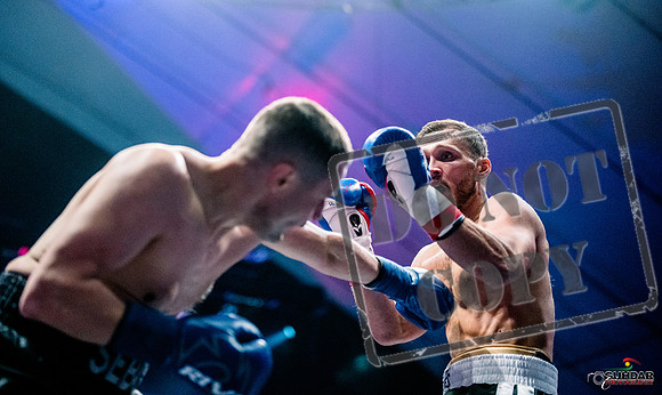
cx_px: 265
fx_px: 1102
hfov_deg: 33.3
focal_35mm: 62
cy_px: 131
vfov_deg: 20.2
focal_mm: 50
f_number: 1.4
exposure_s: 1/1600
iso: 6400
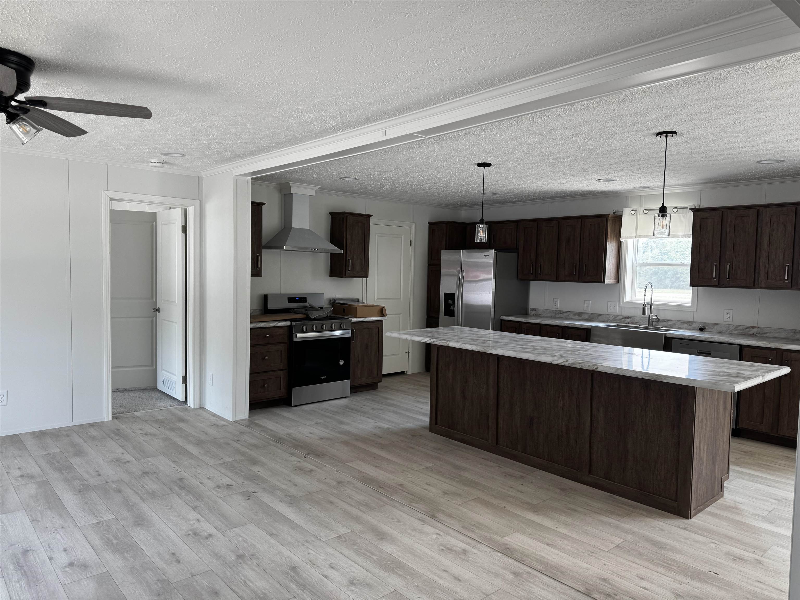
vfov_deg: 56.8
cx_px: 400
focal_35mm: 24
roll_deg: -2.4
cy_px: 300
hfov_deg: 71.6
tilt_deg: -3.8
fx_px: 555
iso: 100
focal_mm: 6.76
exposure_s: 1/121
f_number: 1.78
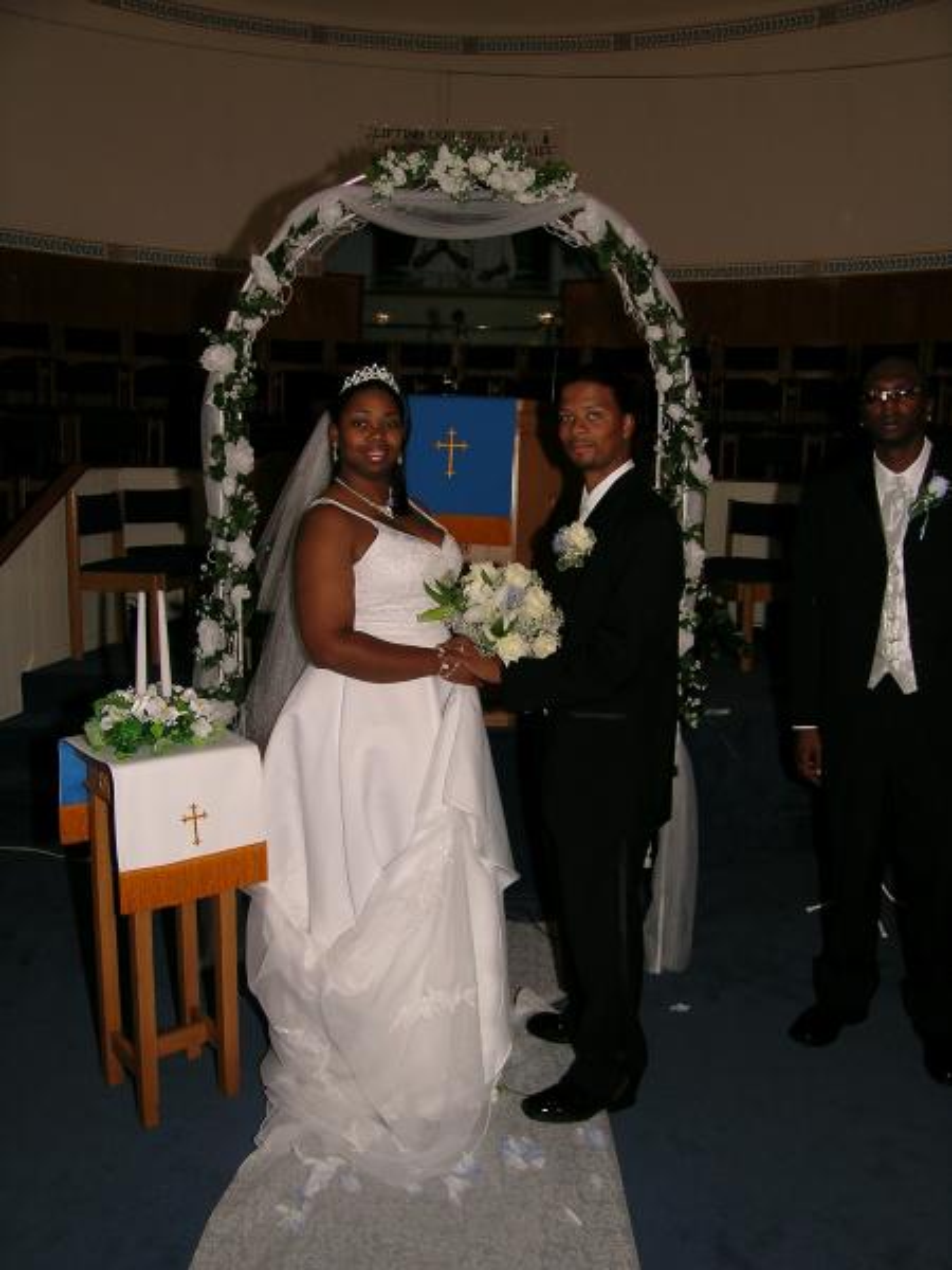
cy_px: 635
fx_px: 1027
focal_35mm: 28
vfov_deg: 63.4
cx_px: 476
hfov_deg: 49.7
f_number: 4
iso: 50
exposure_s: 1/60.1
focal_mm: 5.8
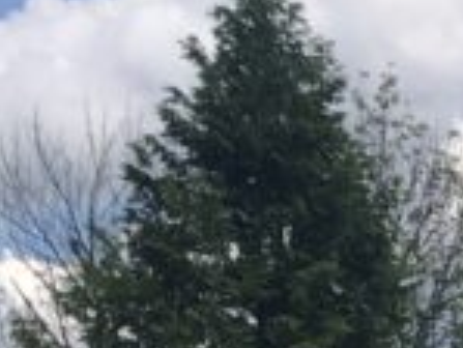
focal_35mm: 192
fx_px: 2570
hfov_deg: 9.6
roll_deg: -0.2
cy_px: 1181
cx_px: 938
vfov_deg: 6.7
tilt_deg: -10.3
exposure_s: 1/1845
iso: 20
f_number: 1.8
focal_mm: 4
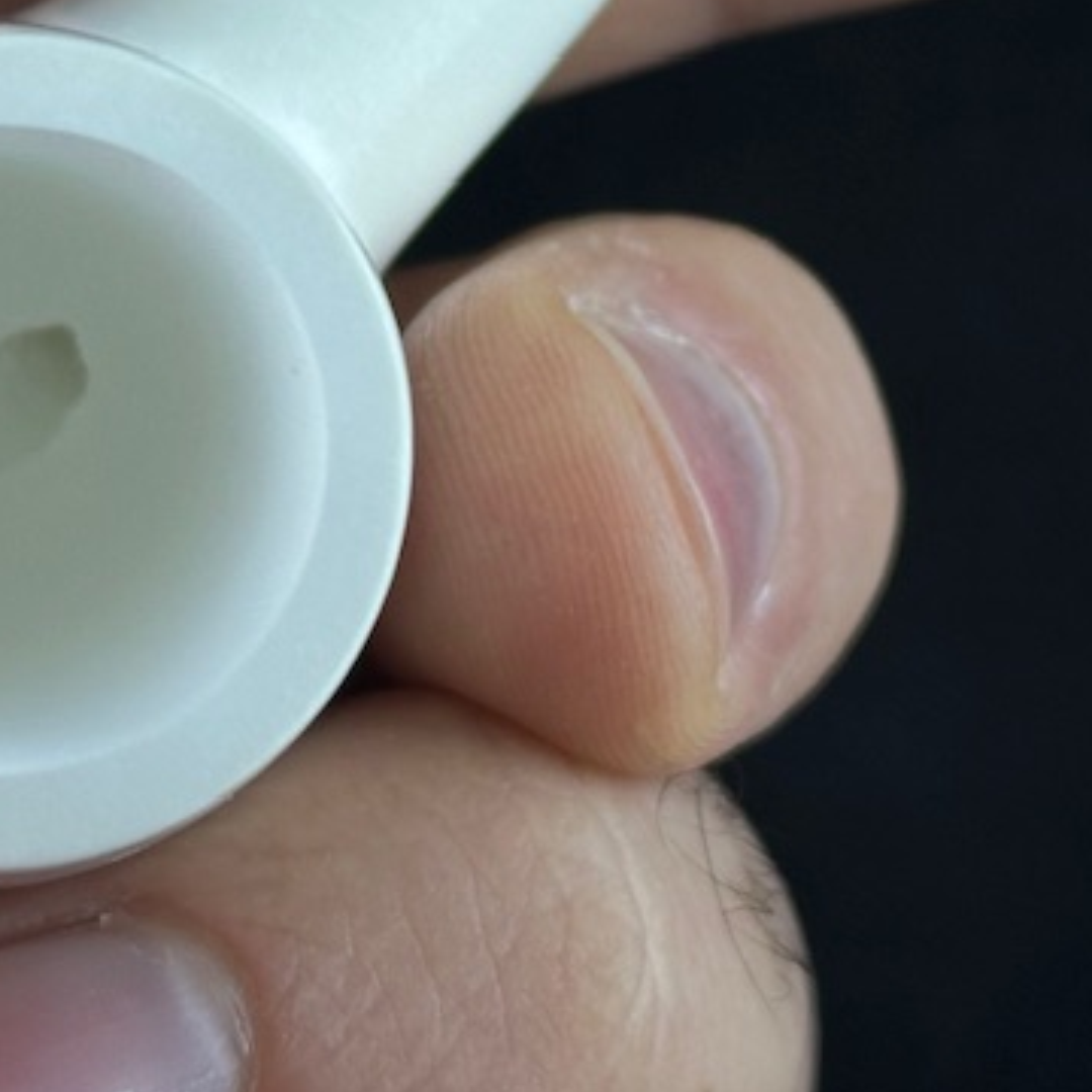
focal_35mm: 151
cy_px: -200
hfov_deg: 11.6
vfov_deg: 11.4
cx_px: 646
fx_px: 5389
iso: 64
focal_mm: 6.86
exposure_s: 1/546
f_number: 1.78
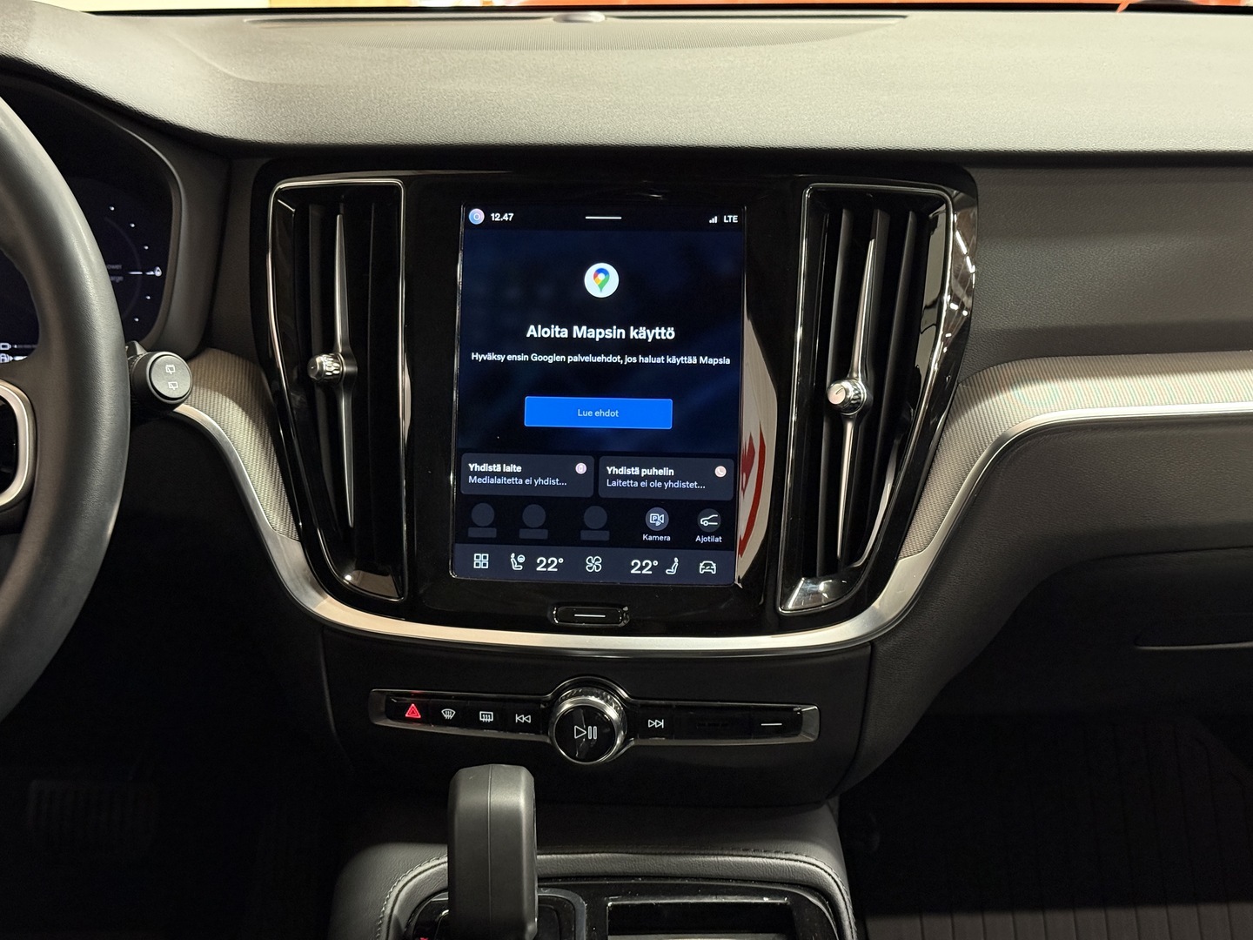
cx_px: 626
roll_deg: +0.4
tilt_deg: -18.0
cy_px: 470
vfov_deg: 30.3
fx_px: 1737
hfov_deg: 39.7
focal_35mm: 48
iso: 500
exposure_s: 1/37
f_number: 1.78
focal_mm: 6.76
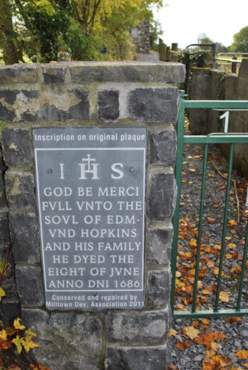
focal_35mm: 38
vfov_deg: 50.6
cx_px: 115
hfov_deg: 35.2
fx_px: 391
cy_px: 176
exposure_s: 1/200
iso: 100
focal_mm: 22
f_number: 5
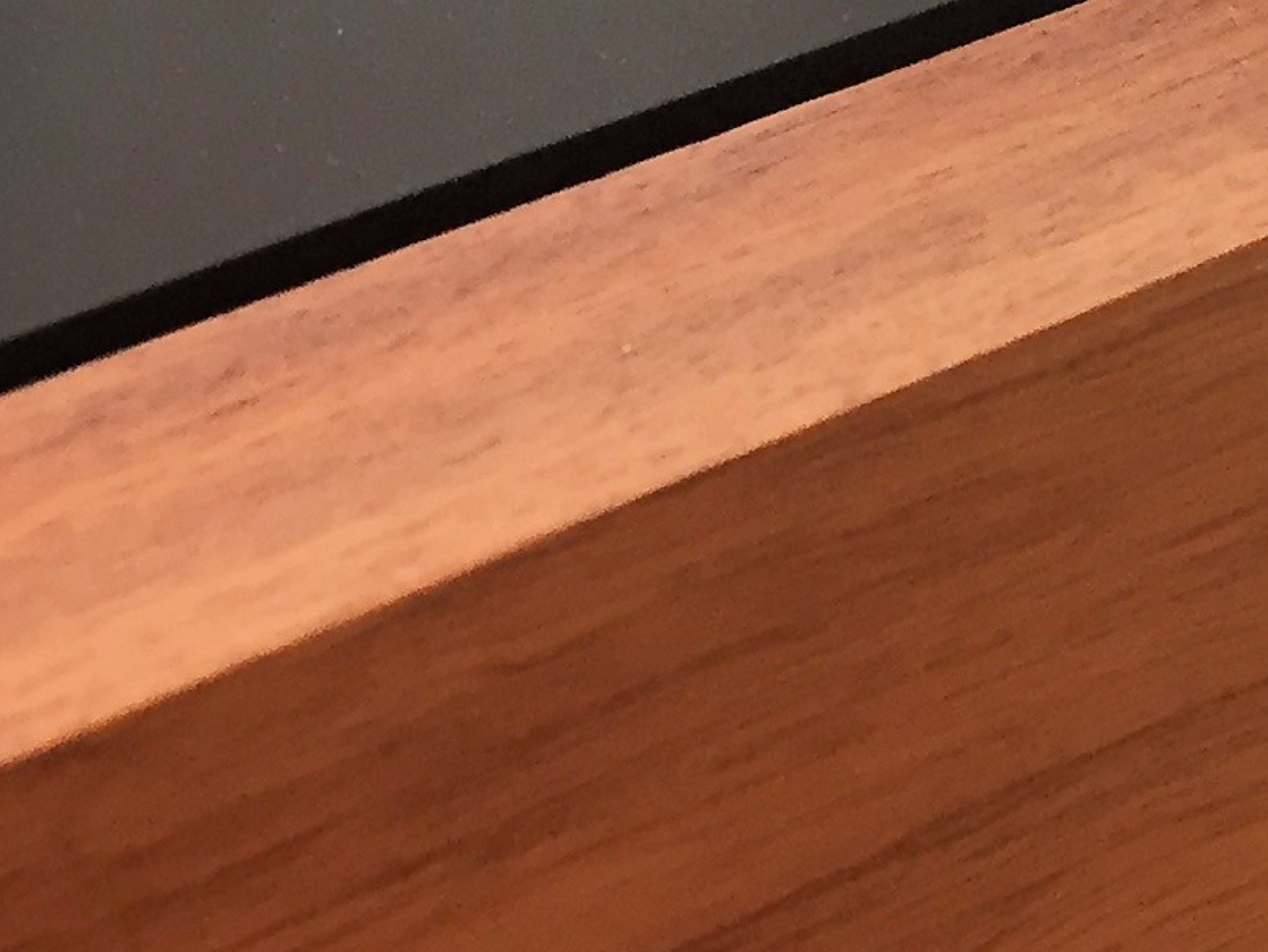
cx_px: -462
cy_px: 2
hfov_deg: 15.7
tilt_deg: -24.2
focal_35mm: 118
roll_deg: -0.5
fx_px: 4324
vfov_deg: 12.4
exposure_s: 1/33
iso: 125
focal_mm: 4.15
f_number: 2.2
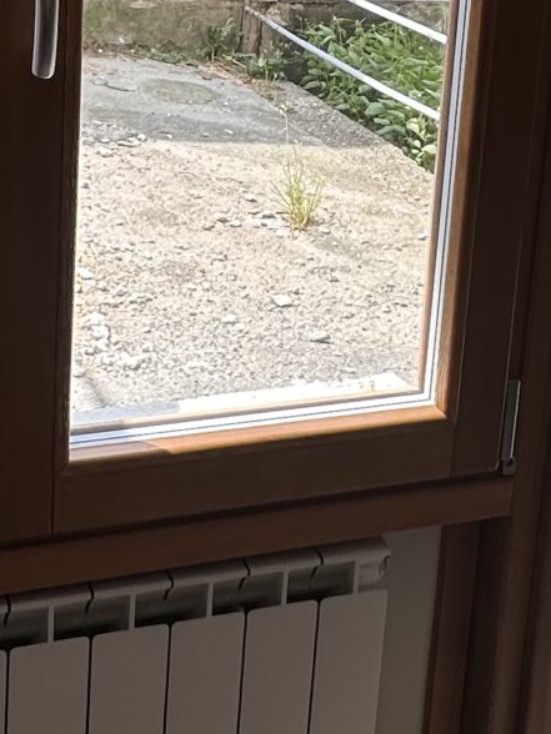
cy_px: 54
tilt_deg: -11.3
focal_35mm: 61
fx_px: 1295
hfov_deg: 24.0
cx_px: 276
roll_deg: -4.3
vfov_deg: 30.1
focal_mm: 2.22
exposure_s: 1/349
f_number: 2.2
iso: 40
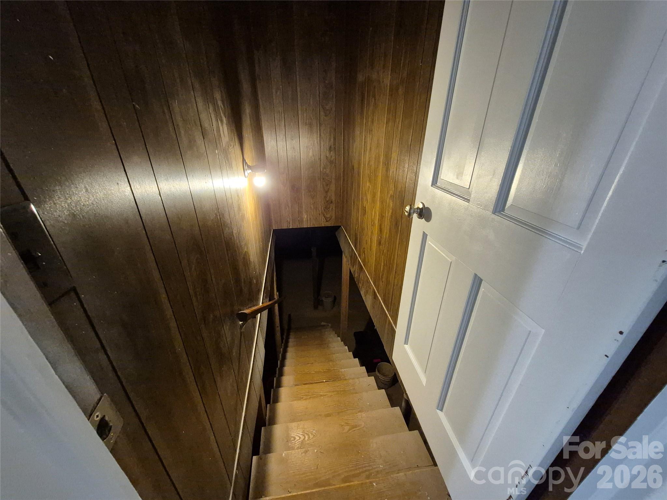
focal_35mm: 13
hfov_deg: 106.2
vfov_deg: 89.9
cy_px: 250
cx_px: 334
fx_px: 250
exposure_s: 1/60
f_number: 2.2
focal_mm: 1.74
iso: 1250
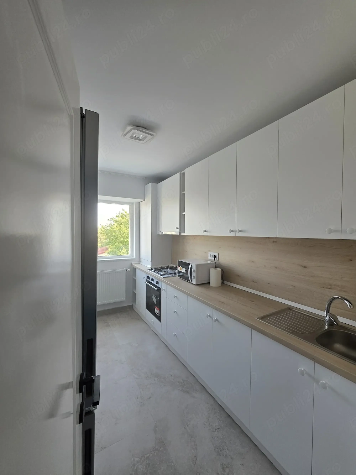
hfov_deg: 89.9
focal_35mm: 13
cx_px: 178
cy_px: 238
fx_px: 178
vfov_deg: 106.2
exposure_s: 1/120
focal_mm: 2.2
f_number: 1.9
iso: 80
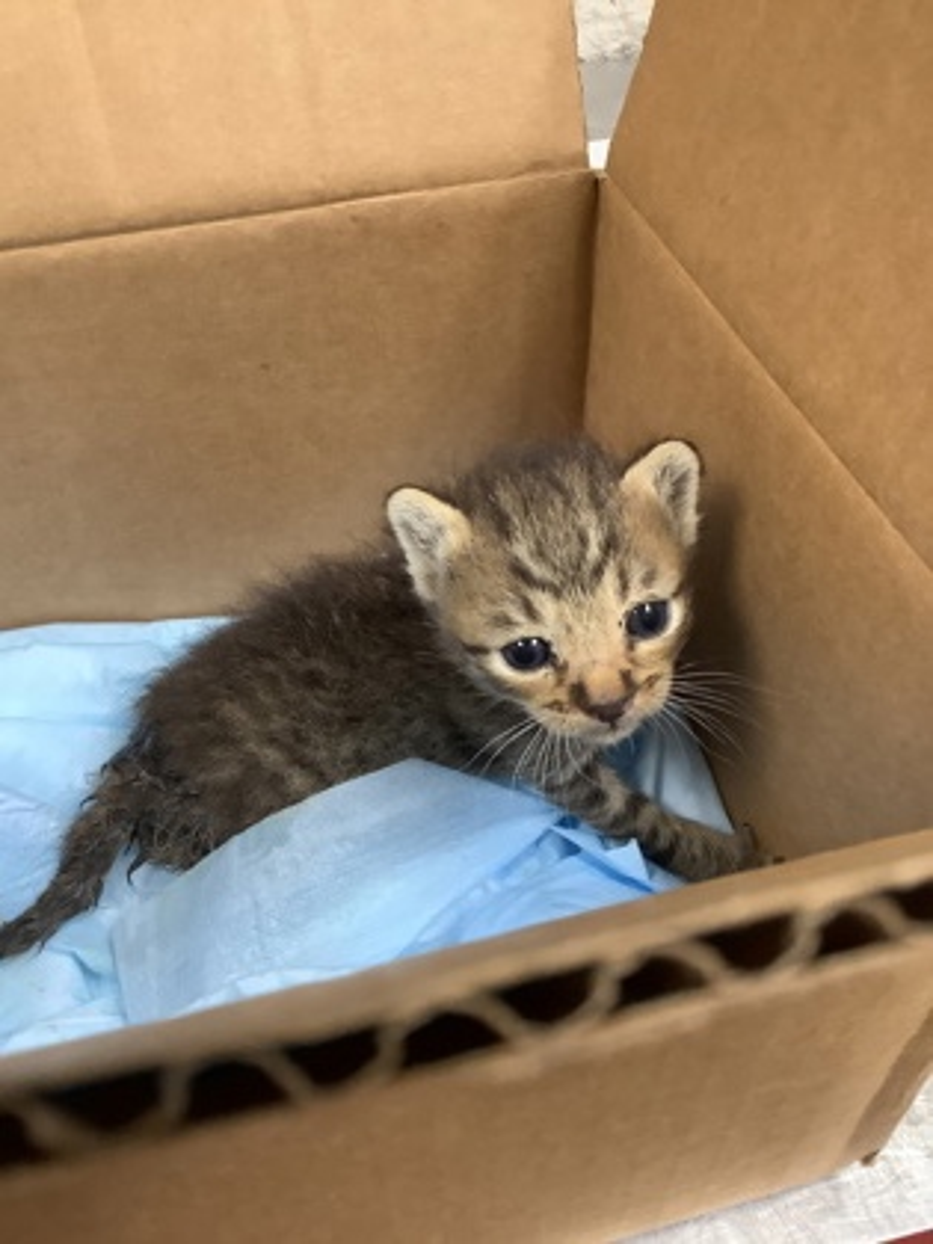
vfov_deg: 58.4
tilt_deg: -45.0
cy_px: 622
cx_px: 466
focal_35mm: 31
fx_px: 1114
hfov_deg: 45.4
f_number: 2.4
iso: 320
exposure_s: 1/50
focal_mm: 3.3
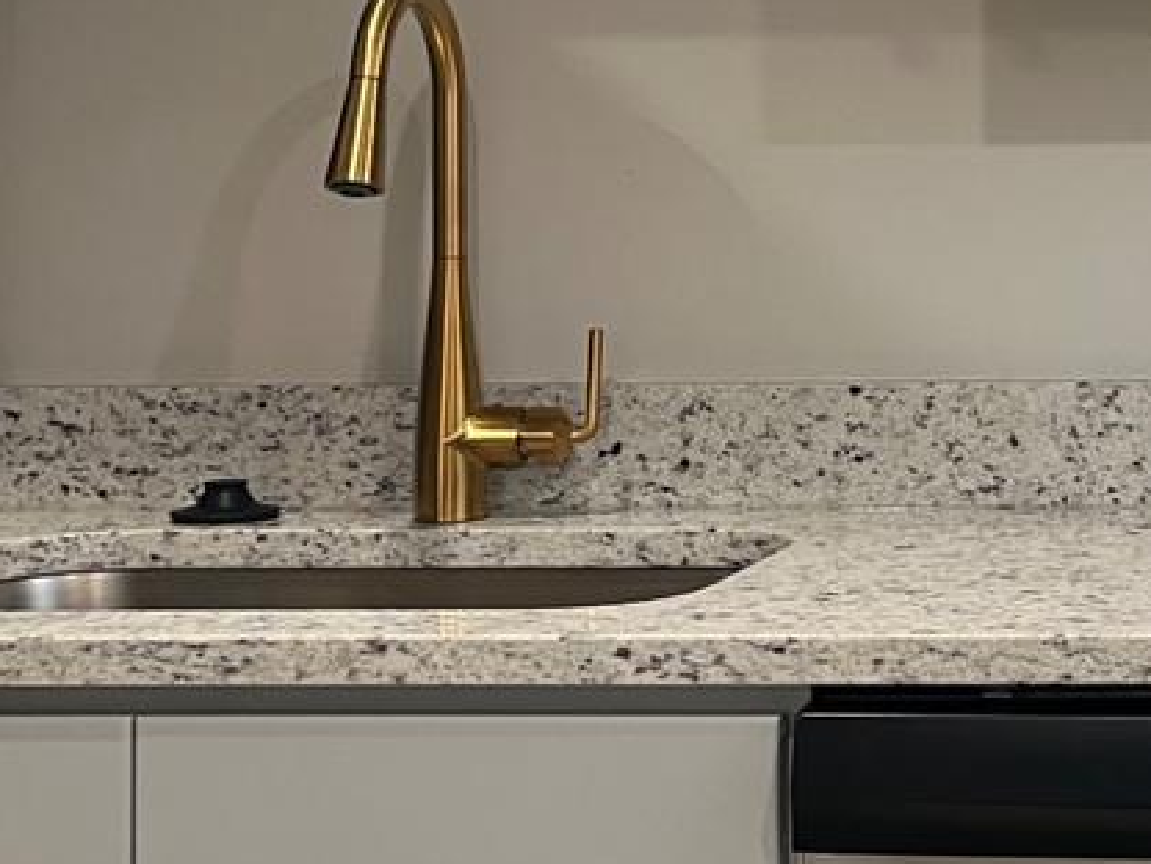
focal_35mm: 90
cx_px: 1458
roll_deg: +0.2
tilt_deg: +0.7
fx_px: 2993
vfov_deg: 16.2
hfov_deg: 20.1
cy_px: 111
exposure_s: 1/60
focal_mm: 5.1
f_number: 1.6
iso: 80
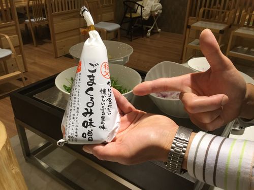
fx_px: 227
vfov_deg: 45.4
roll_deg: -2.6
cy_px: 95
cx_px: 127
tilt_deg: -28.9
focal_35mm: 31
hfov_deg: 58.4
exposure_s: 1/30
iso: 25
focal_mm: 3.3
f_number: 2.4
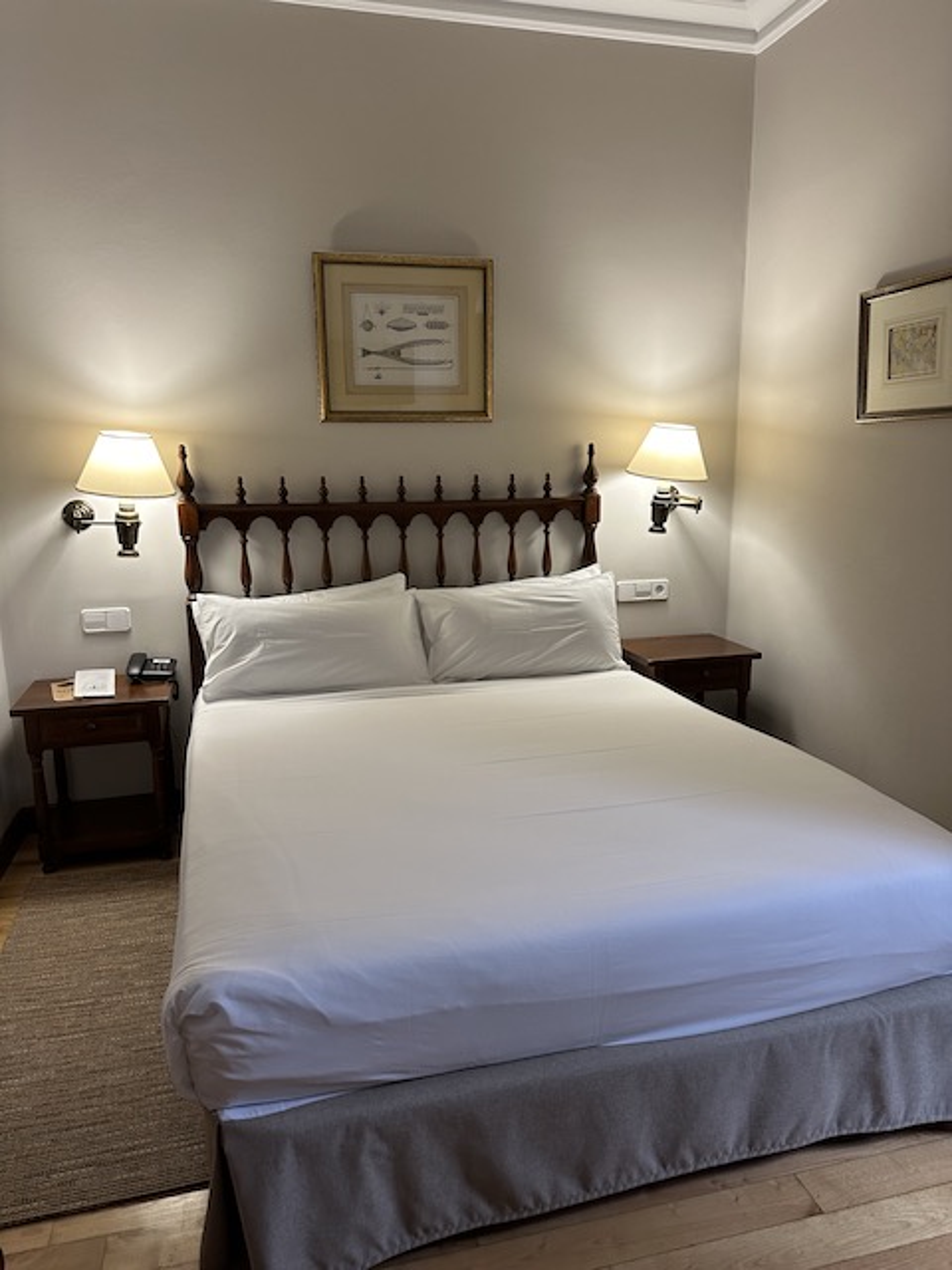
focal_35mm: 24
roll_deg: -0.7
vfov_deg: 71.6
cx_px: 476
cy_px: 635
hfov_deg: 56.8
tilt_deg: -6.7
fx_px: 880
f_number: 1.78
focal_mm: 6.86
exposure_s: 1/100
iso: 200
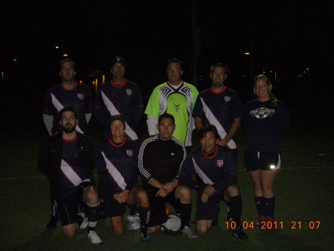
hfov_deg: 29.4
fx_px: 637
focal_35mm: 66
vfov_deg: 22.3
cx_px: 167
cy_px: 126
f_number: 3.7
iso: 800
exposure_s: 1/400
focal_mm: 11
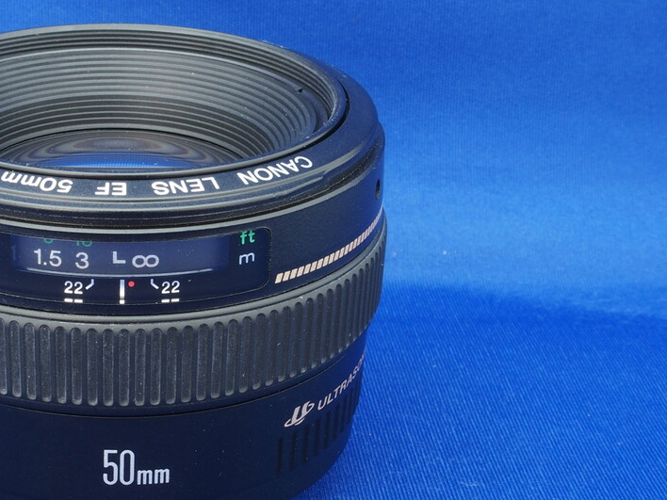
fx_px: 1503
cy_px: 322
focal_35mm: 78
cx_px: 137
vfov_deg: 18.9
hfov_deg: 24.6
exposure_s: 2.5
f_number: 8
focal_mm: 9.8
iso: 100
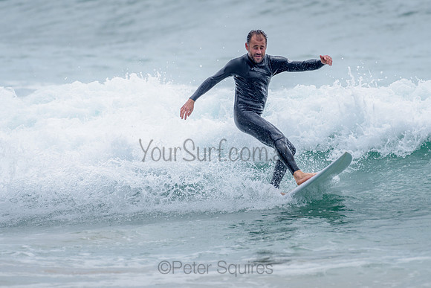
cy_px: 128
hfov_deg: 3.4
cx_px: 237
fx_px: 7342
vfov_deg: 2.2
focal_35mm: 613
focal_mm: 500
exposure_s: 1/2000
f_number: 5.6
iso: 220
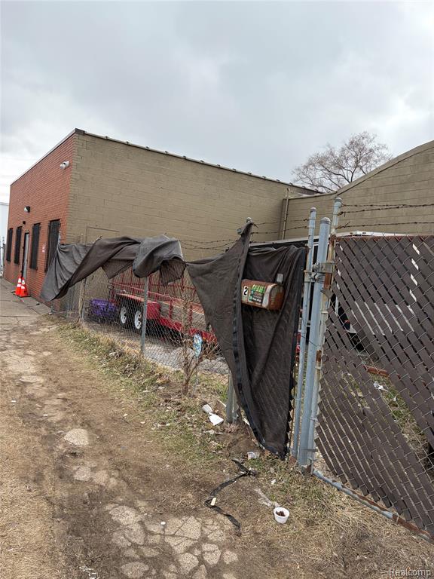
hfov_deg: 53.1
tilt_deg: -2.1
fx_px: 435
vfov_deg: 67.3
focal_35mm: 26
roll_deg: -7.6
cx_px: 217
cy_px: 290
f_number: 1.6
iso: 50
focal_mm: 5.96
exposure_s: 1/1451
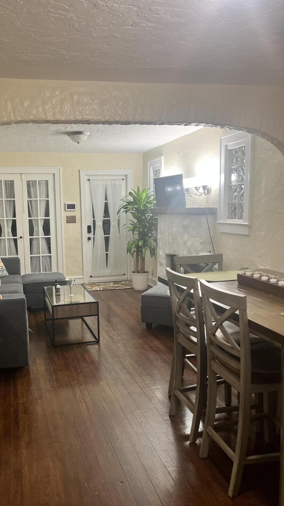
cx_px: 94
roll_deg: +1.1
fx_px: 388
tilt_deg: -8.1
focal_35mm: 29
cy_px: 257
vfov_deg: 66.1
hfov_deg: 39.7
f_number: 1.5
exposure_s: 1/60
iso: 160
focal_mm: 5.7
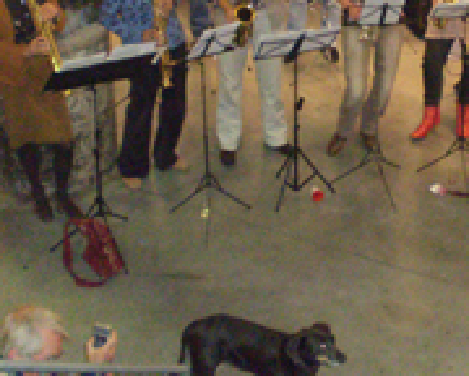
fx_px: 1083
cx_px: 383
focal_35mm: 78
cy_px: 10
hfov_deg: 24.0
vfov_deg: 19.2
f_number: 3.1
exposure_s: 1/30
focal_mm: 6.3
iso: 800
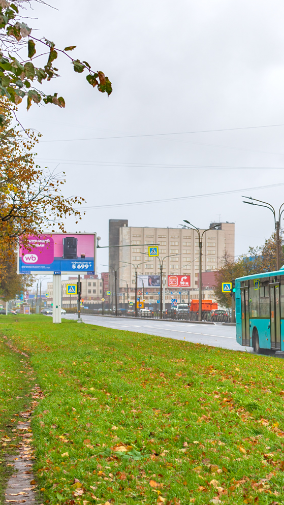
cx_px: 314
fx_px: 1058
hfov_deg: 14.9
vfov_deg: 26.9
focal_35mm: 79
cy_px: 254
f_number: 5
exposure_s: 1/320
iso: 400
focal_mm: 50
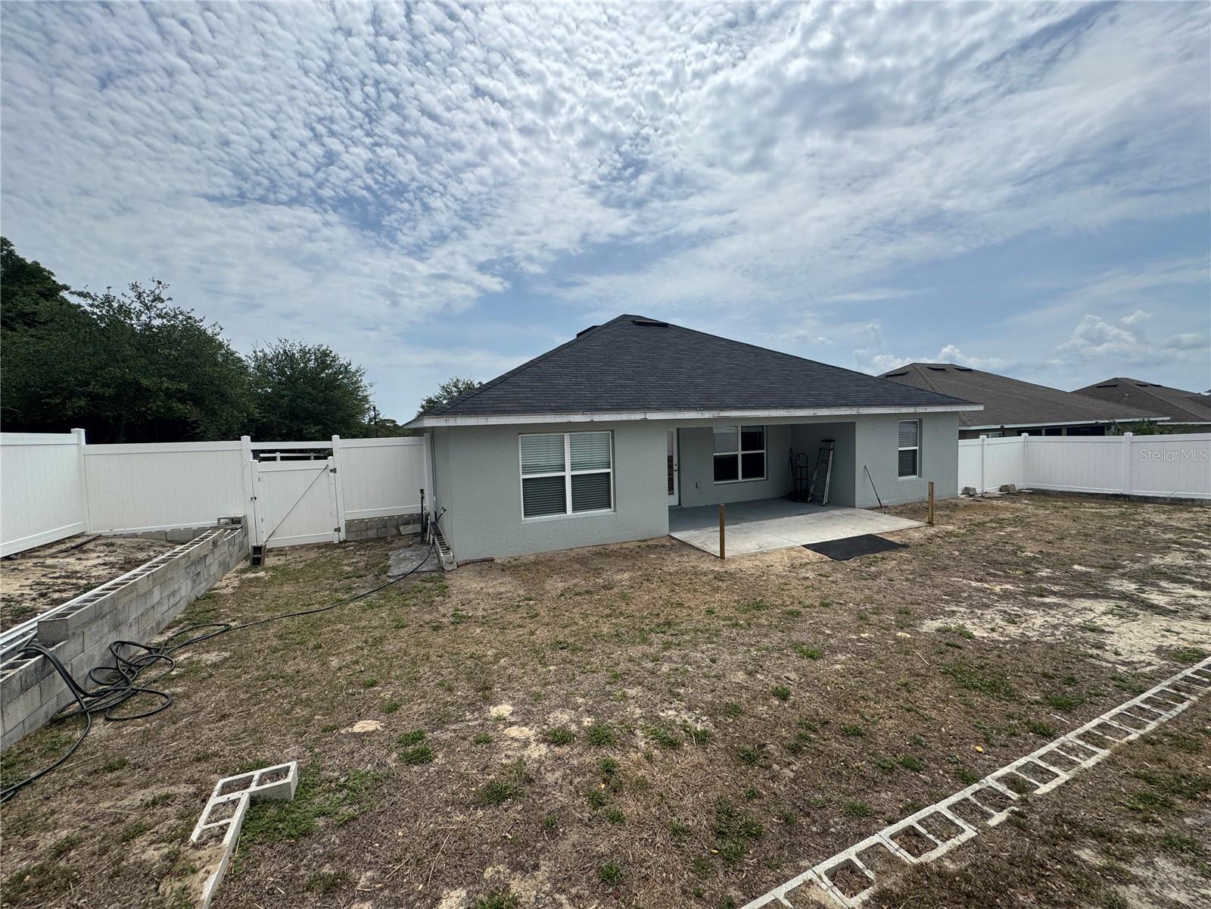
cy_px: 454
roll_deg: +1.8
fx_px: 490
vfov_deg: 85.7
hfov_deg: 102.1
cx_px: 606
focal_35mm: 14
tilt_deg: -2.9
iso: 50
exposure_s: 1/3546
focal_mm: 2.22
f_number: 2.2
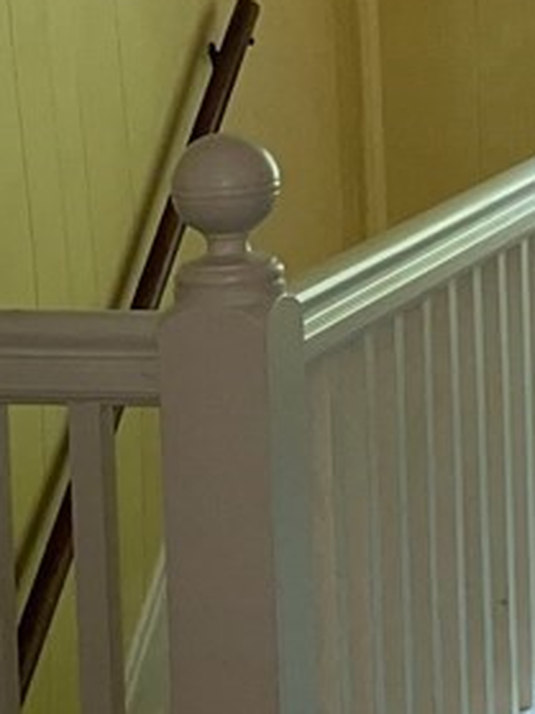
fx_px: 2949
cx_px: 1001
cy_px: -77
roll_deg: +1.1
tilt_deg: -1.2
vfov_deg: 13.5
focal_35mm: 143
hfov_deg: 9.8
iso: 64
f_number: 1.6
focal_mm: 4.2
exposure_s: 1/17
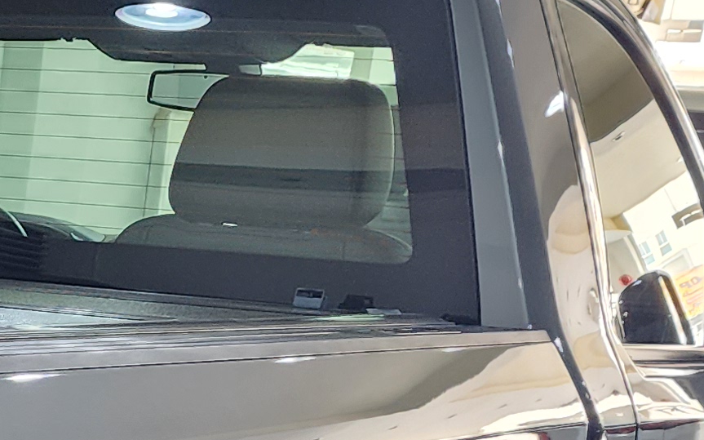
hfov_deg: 16.1
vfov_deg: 10.7
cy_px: 841
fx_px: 2168
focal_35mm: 113
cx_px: -496
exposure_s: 1/100
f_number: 1.8
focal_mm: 6.4
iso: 320
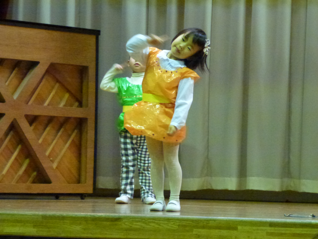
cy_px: 120
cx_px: 159
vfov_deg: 10.4
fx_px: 1304
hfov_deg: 13.9
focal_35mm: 142
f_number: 5.3
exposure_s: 1/30
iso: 1600
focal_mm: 25.5
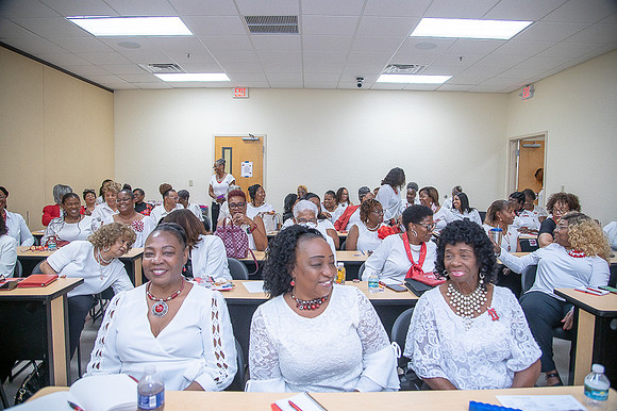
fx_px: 411
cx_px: 308
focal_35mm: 24
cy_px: 206
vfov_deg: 53.1
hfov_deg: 73.8
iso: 800
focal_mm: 24
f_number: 4
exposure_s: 1/200
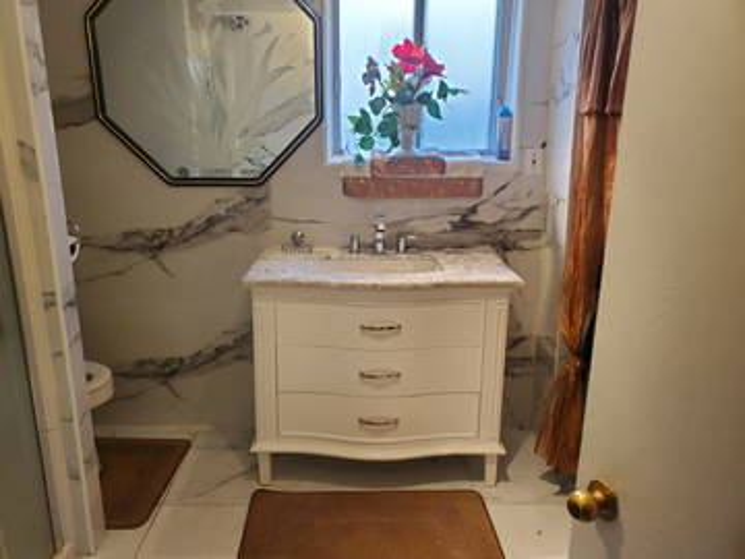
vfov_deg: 53.1
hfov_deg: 67.3
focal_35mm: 26
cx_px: 372
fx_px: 560
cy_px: 280
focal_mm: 4.3
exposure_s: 1/60
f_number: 2.4
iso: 250
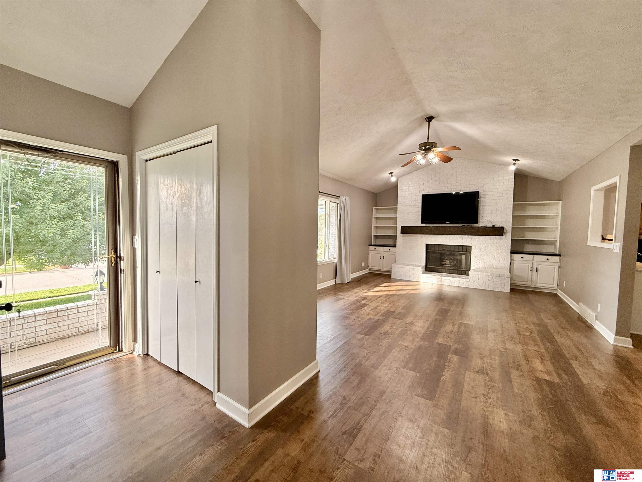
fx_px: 260
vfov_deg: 85.7
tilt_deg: -2.9
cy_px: 241
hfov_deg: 102.1
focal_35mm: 14
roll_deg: -1.1
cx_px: 321
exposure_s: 1/120
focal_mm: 2.22
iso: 160
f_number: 2.2
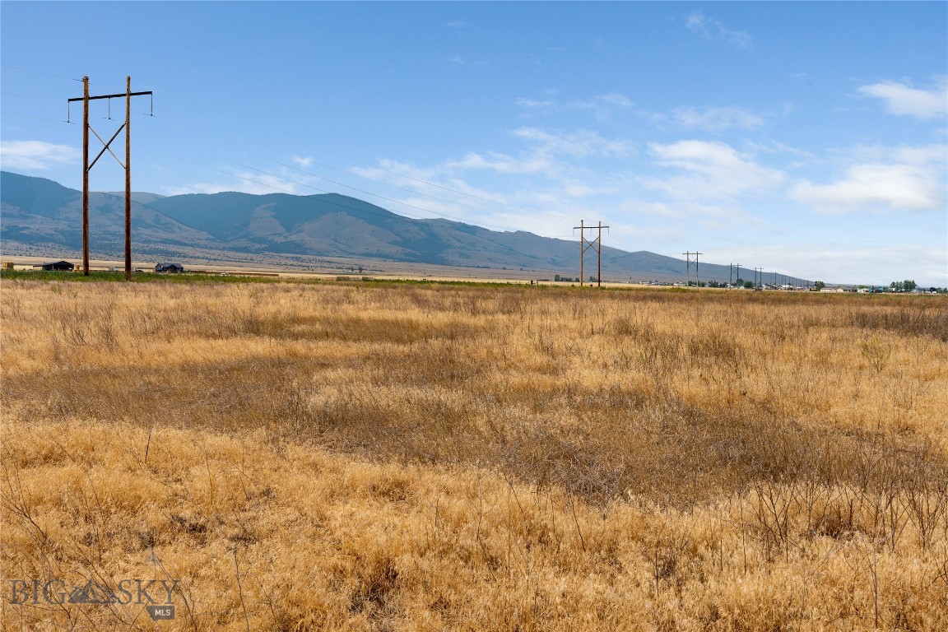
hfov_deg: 54.4
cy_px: 316
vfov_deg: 37.9
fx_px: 922
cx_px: 474
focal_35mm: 35
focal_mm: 35
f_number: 10
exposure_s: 1/160
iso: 100
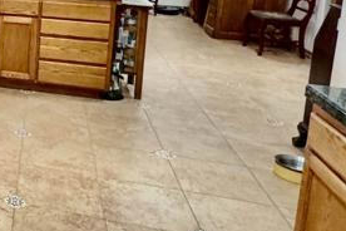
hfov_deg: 28.3
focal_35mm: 54
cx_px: -134
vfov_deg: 23.5
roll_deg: -1.1
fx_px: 519
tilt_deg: -8.0
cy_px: -21
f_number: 2.2
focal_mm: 2.22
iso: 500
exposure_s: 1/60
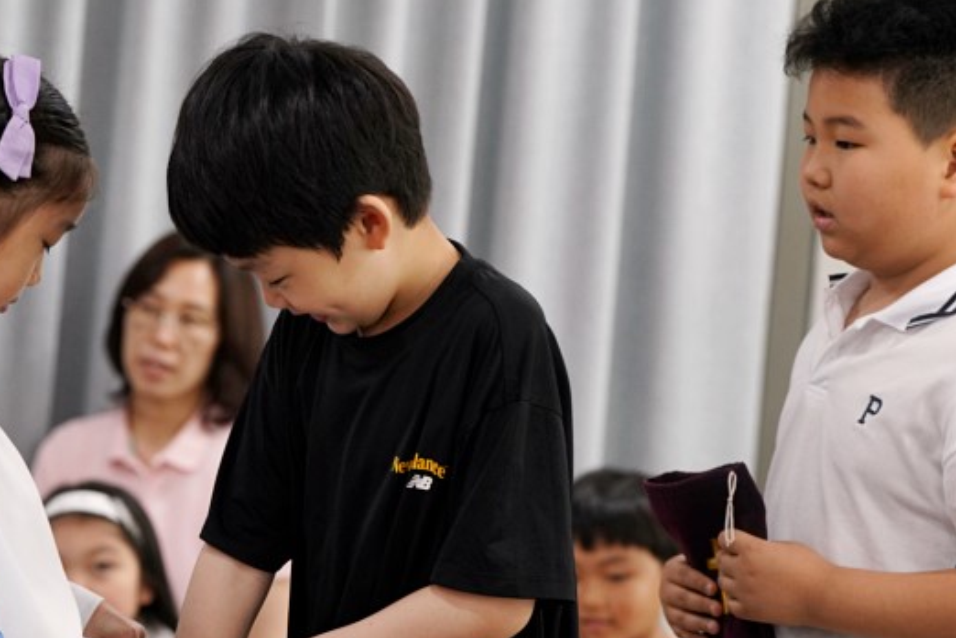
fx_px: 4673
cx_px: 300
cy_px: 326
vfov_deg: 7.8
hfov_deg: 11.7
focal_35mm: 176
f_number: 4
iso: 1250
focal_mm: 102
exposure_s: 1/160
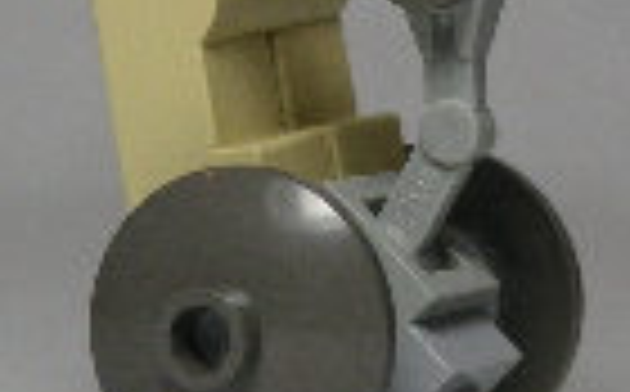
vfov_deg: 3.6
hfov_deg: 5.9
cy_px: -86
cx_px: 263
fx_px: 6137
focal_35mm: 358
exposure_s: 1/111
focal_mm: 17.1
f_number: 3.6
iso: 80
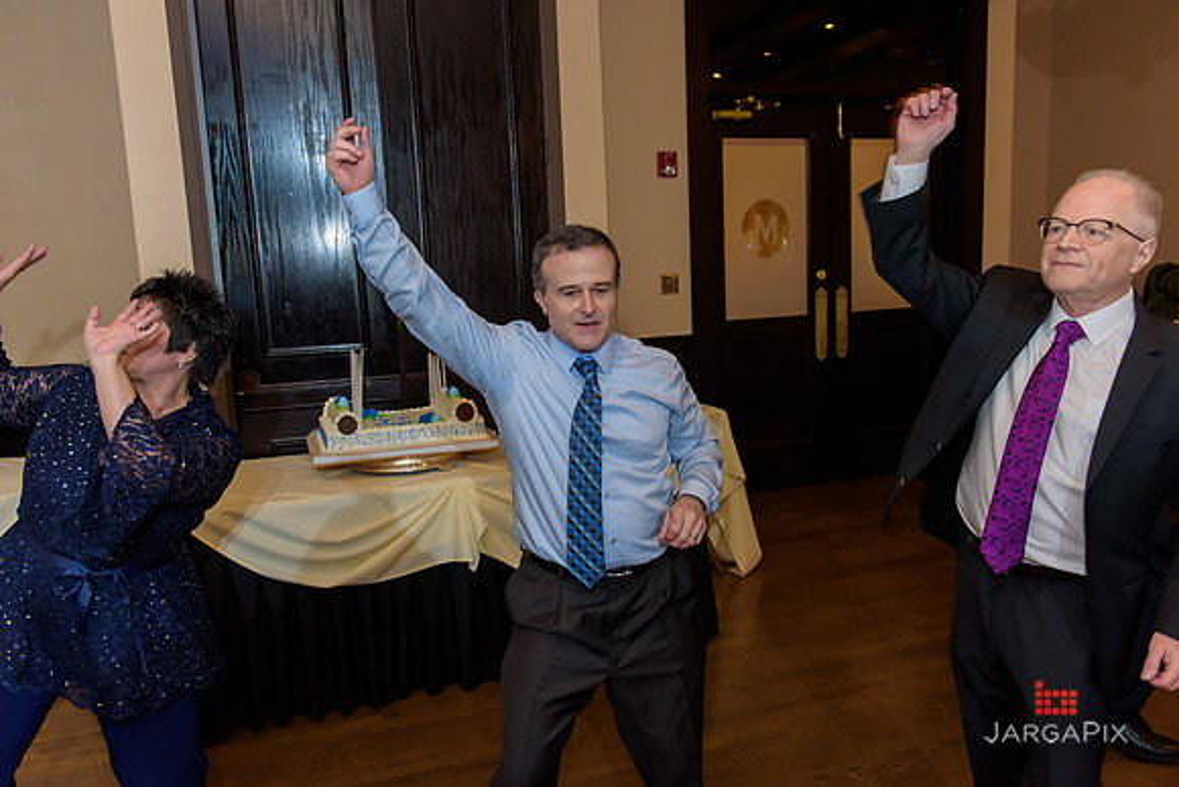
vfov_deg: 48.0
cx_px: 590
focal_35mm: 27
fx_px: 884
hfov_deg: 67.4
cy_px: 394
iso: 1600
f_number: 3.2
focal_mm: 27
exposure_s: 1/125
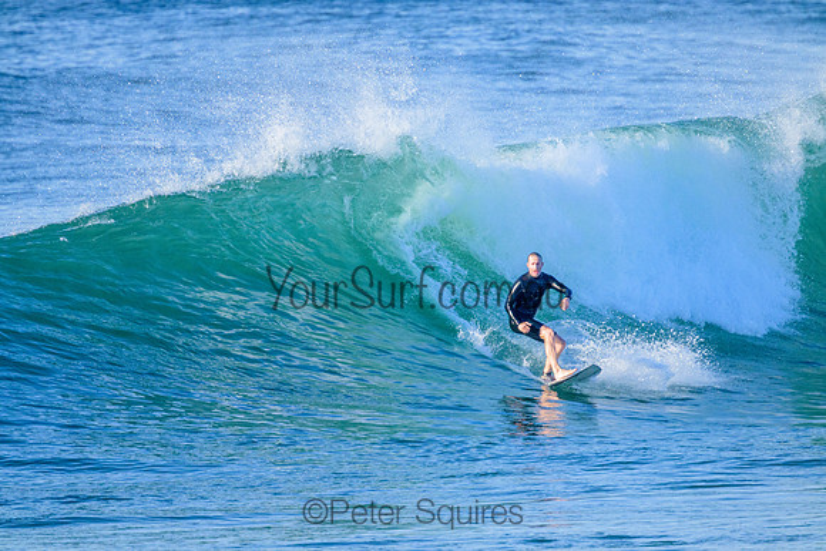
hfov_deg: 2.6
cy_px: 276
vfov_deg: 1.7
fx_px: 18359
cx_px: 413
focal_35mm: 800
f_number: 11
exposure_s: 1/2000
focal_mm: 800
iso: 2200
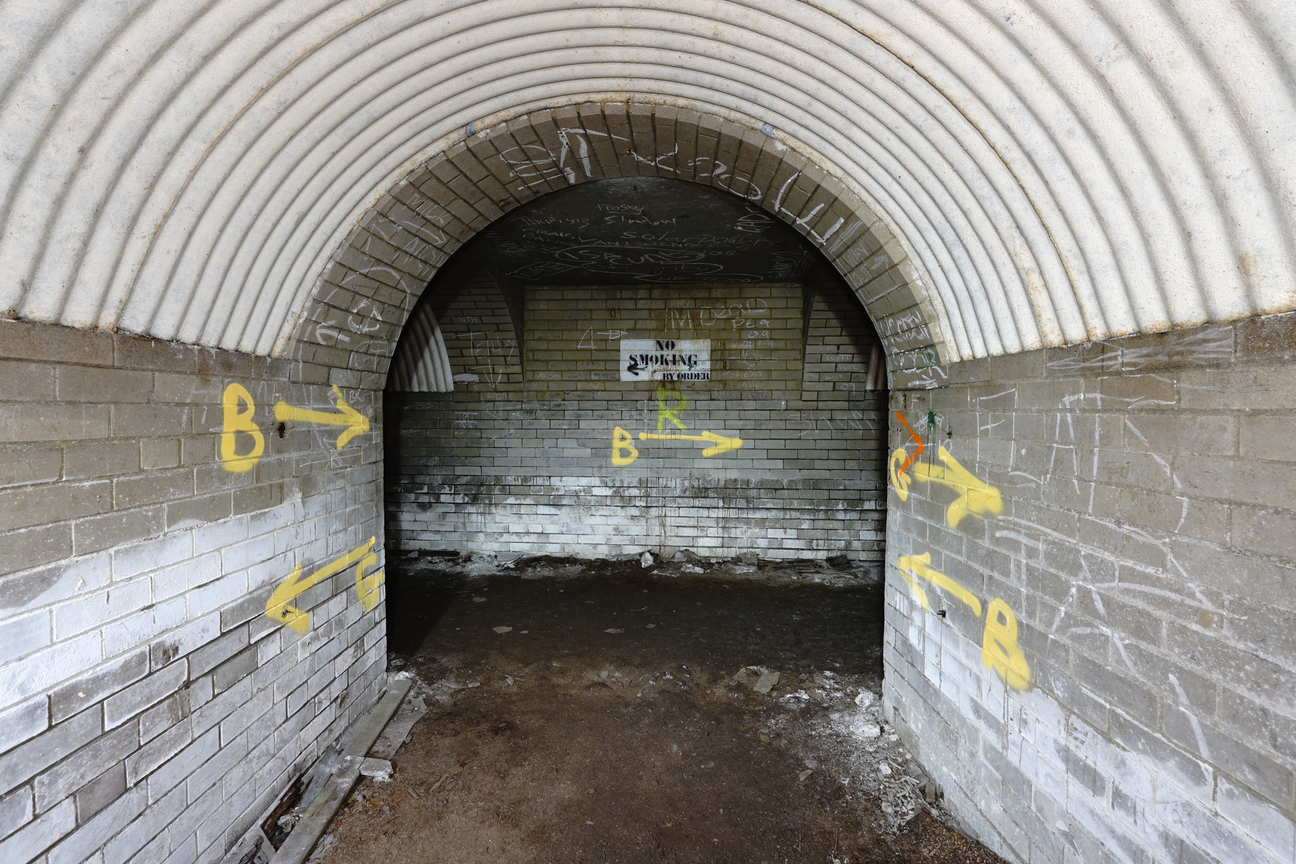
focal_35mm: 16
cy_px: 432
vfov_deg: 72.1
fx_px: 594
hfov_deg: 95.0
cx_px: 648
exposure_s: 10
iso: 100
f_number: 8
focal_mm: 11
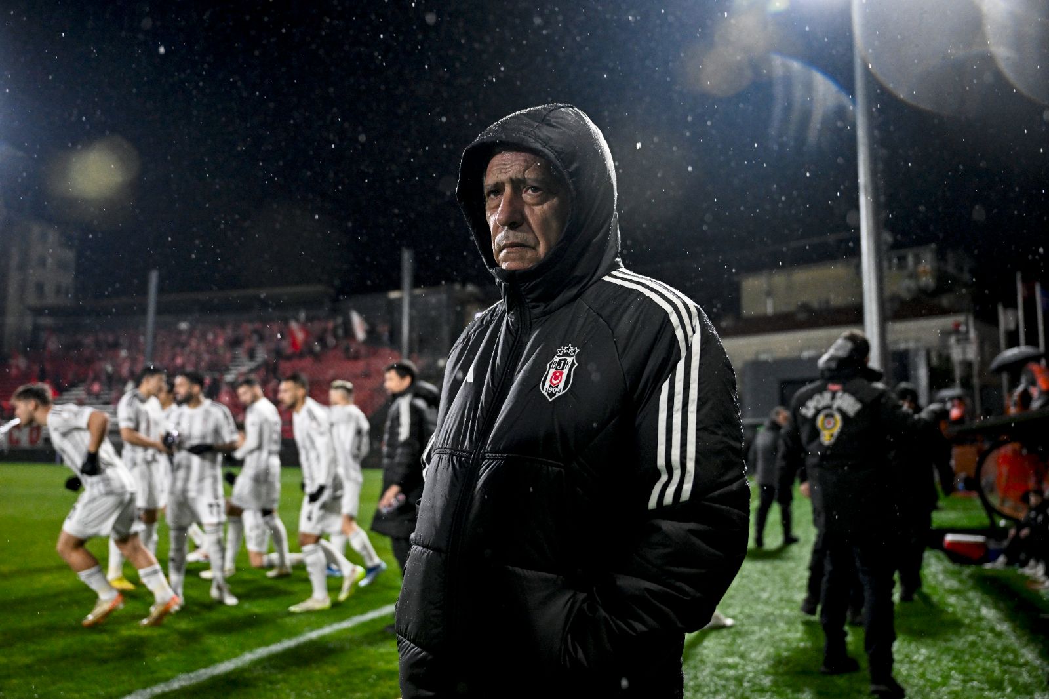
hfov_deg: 61.1
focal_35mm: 30
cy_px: 350
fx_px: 888
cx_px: 524
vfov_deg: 42.9
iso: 2500
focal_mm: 30.5
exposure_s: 1/1250
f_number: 2.8
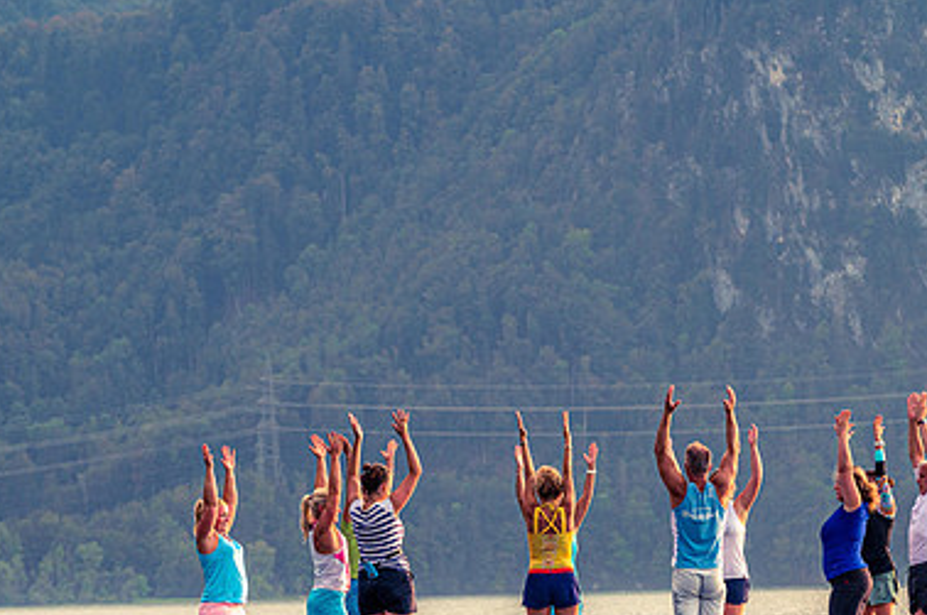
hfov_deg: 6.7
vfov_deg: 4.5
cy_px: 446
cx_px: 540
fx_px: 7895
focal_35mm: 307
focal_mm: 200
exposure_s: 1/800
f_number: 6.3
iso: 640
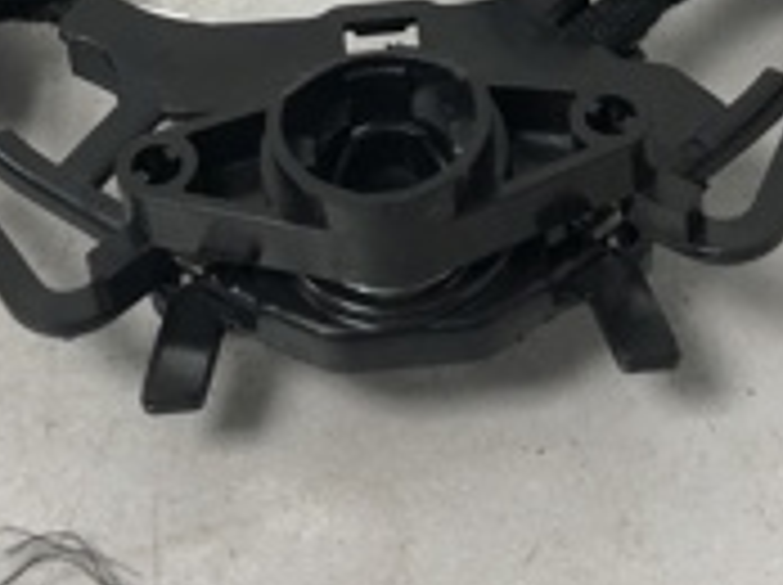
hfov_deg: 19.1
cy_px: -32
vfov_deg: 14.1
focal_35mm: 103
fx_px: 2327
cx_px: 369
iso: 32
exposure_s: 1/25
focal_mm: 4
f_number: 1.8
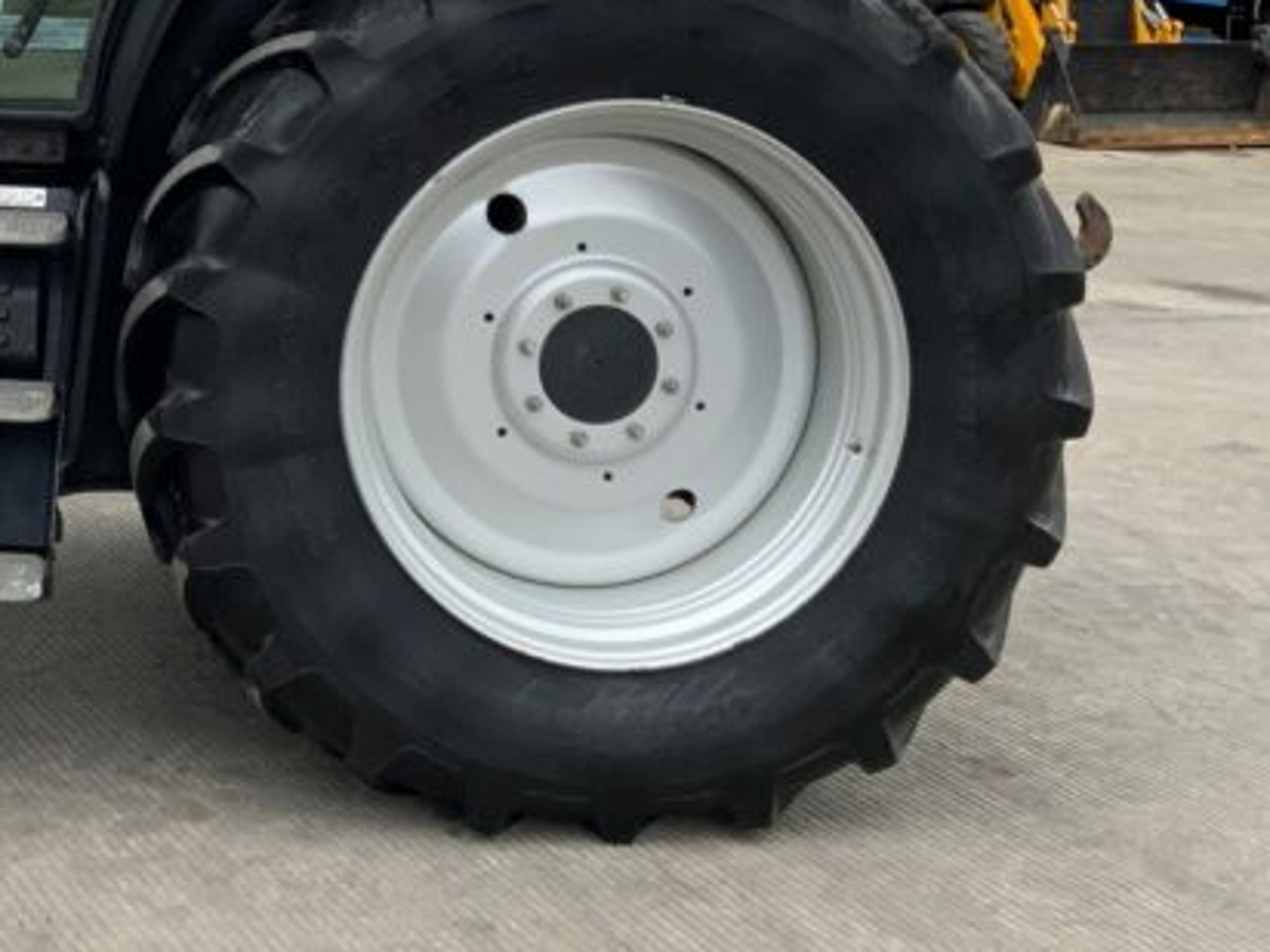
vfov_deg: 19.7
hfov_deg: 25.9
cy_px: -31
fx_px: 2642
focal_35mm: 72
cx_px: 68
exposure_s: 1/962
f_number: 1.8
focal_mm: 3
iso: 16
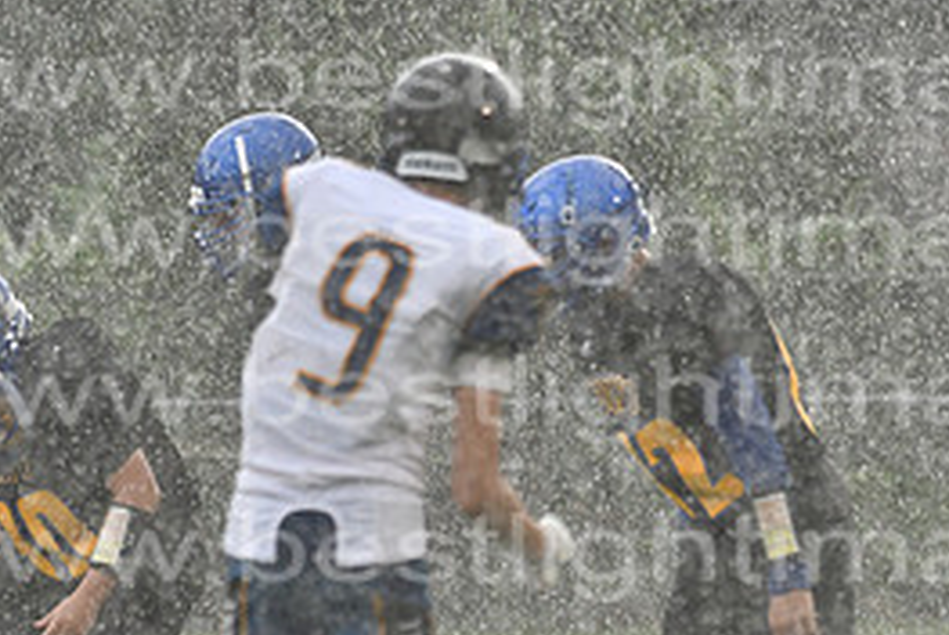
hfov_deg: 4.4
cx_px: 718
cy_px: 478
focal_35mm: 463
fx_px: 12219
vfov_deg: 3.0
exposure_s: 1/800
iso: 1000
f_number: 4.5
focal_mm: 140
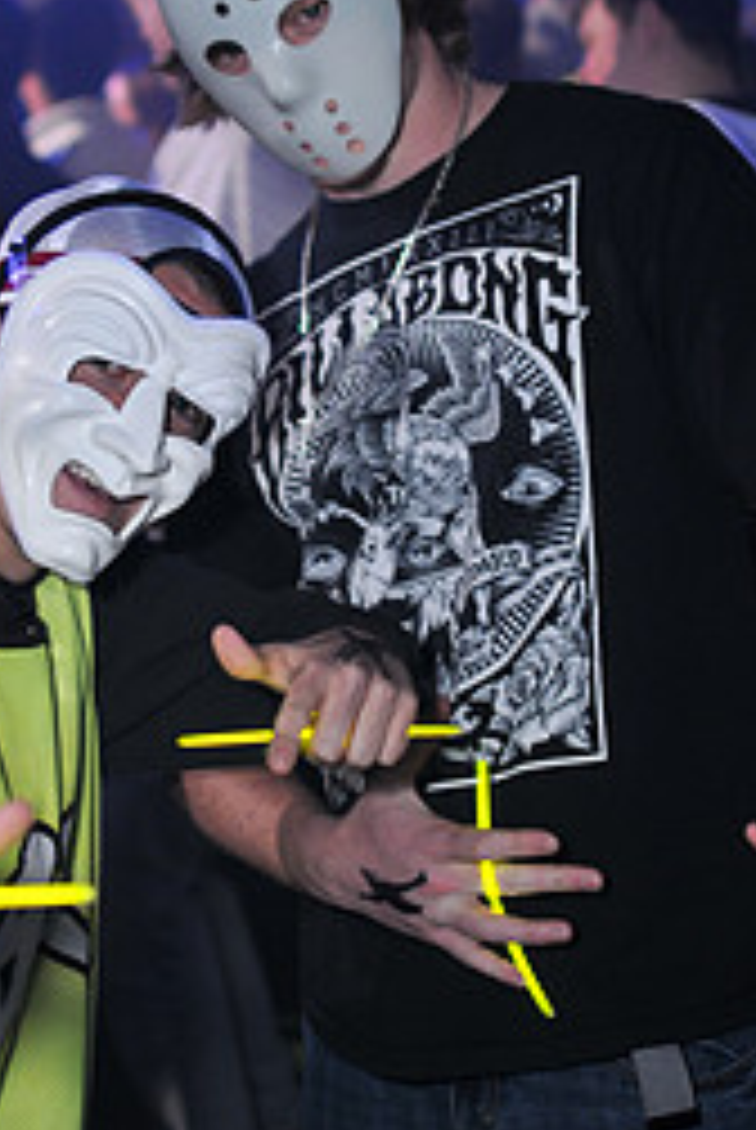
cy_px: 536
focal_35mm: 94
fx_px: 2949
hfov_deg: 14.6
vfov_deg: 21.7
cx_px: 209
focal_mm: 35
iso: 400
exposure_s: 1/25
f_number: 2
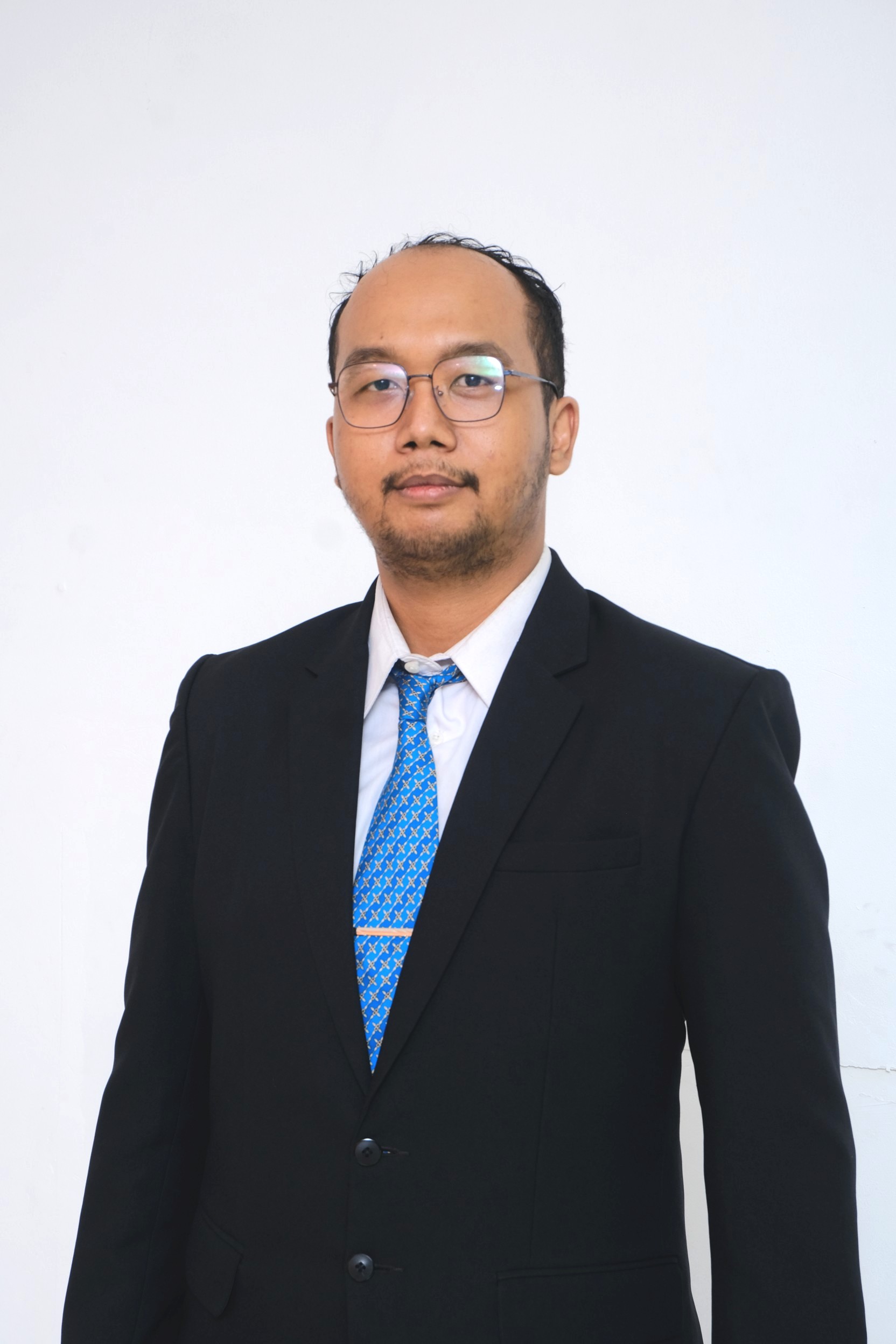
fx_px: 2165
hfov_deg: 23.4
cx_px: 448
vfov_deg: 34.5
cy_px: 672
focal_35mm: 58
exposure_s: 1/125
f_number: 8
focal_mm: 38.5
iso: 500
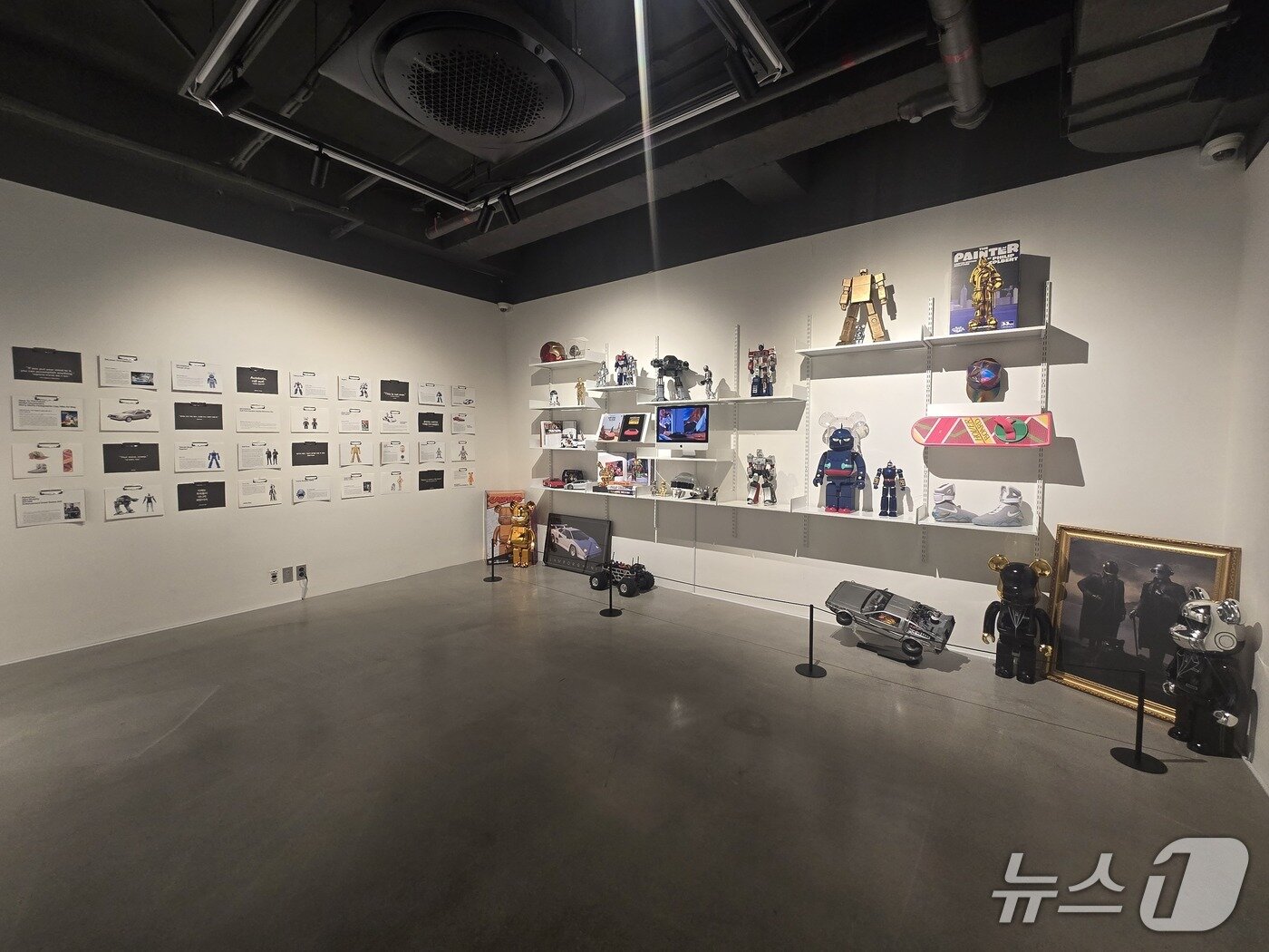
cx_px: 634
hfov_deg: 106.2
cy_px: 476
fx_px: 477
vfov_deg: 89.9
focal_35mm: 13
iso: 200
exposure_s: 1/60
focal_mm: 2.2
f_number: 2.2
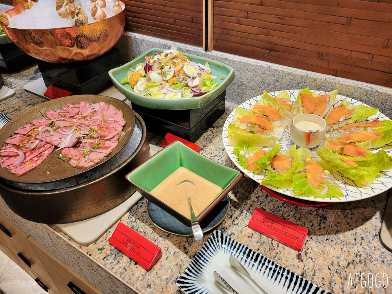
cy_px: 147
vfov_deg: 53.1
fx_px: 294
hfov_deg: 67.3
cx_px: 196
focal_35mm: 26
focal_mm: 5.4
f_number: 1.8
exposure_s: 1/120
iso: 125
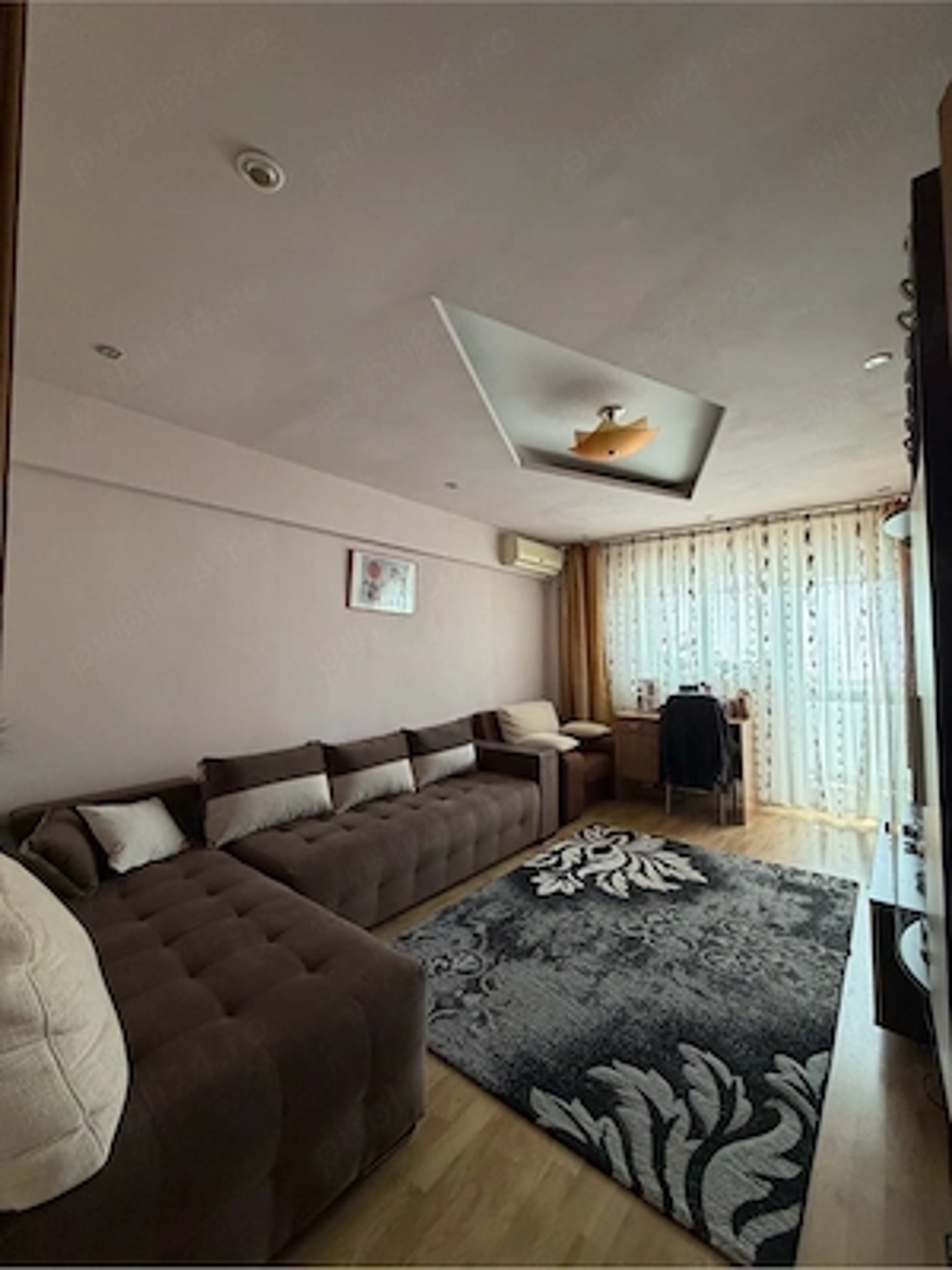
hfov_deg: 85.7
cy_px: 635
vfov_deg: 102.1
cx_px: 476
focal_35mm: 14
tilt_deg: +1.9
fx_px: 513
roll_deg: +0.8
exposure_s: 1/80
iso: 320
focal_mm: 2.22
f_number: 2.2
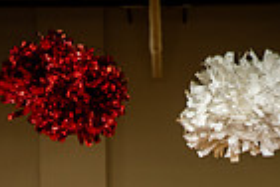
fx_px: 1618
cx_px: 147
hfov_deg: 9.9
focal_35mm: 208
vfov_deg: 6.3
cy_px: 430
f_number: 7.1
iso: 800
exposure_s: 1/160
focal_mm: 65
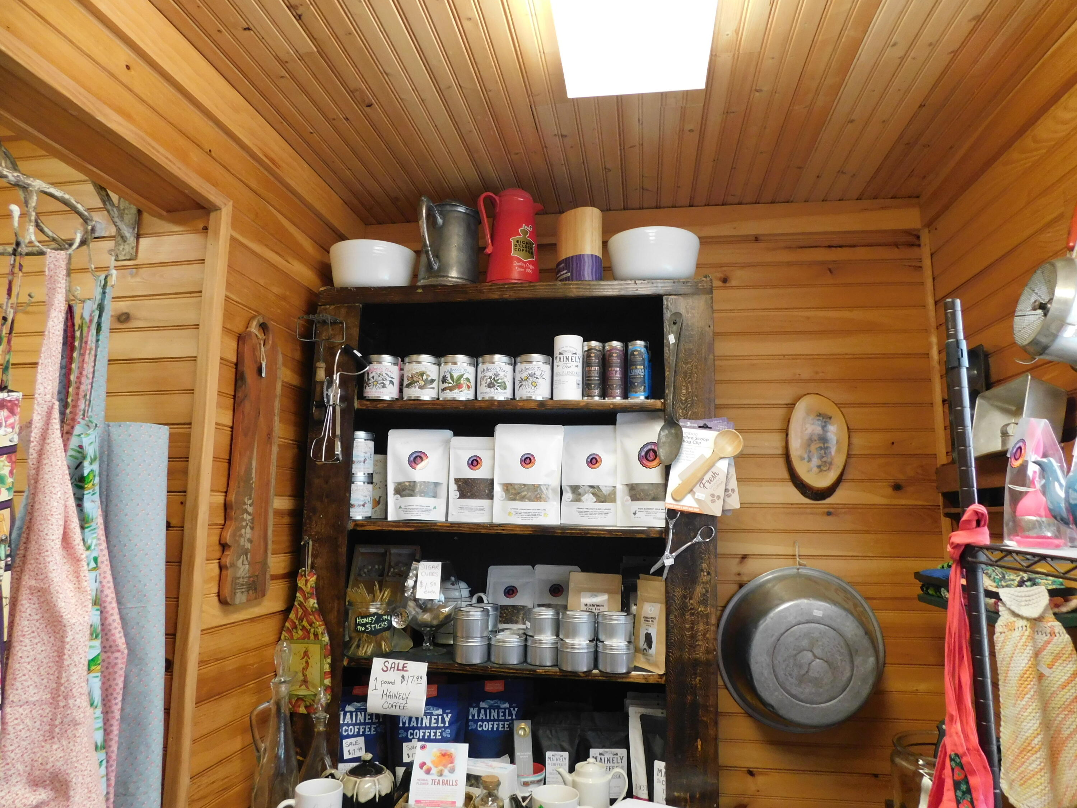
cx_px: 538
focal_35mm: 23
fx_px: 716
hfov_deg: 73.9
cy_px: 404
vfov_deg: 58.9
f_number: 3
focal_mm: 4
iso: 280
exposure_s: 1/30
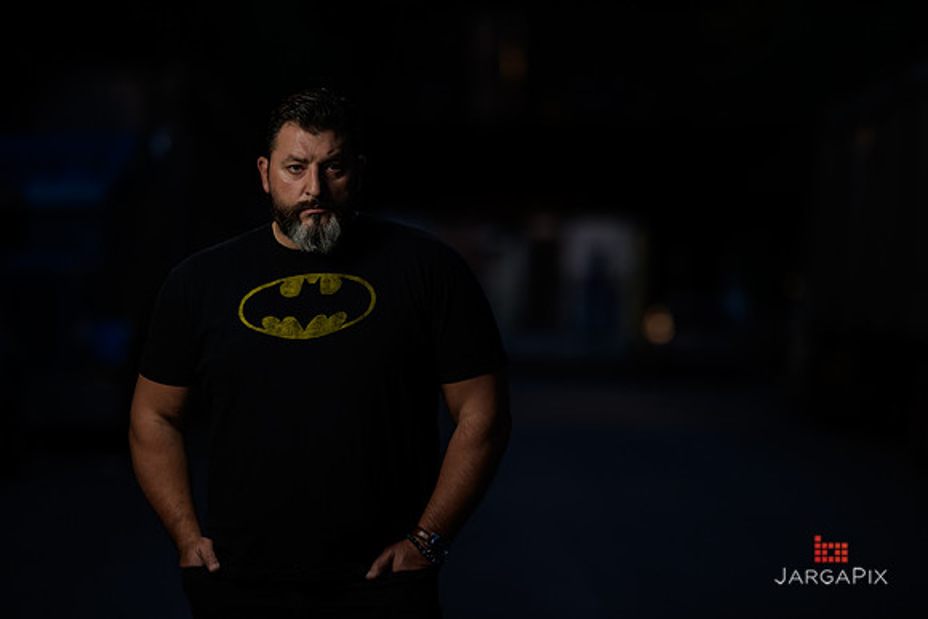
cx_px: 464
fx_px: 3481
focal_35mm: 135
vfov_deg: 10.2
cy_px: 310
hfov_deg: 15.2
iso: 200
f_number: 2
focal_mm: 135
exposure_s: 1/125
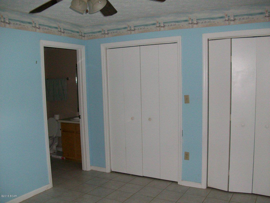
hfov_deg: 54.0
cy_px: 102
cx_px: 135
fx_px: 265
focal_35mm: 34
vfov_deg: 41.8
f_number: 2.8
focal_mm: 5.7
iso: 160
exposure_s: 1/60
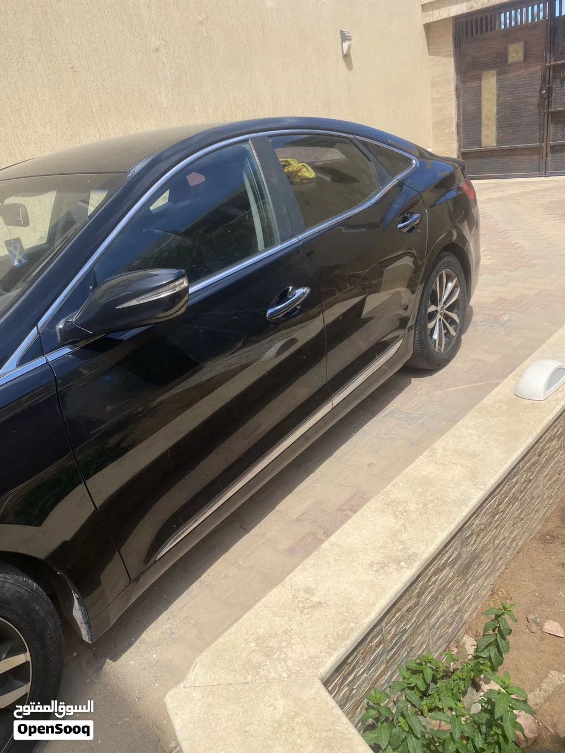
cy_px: 376
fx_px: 566
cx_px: 282
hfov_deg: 53.1
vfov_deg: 67.3
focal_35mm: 26
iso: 32
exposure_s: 1/2141
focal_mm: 4.25
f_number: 1.8
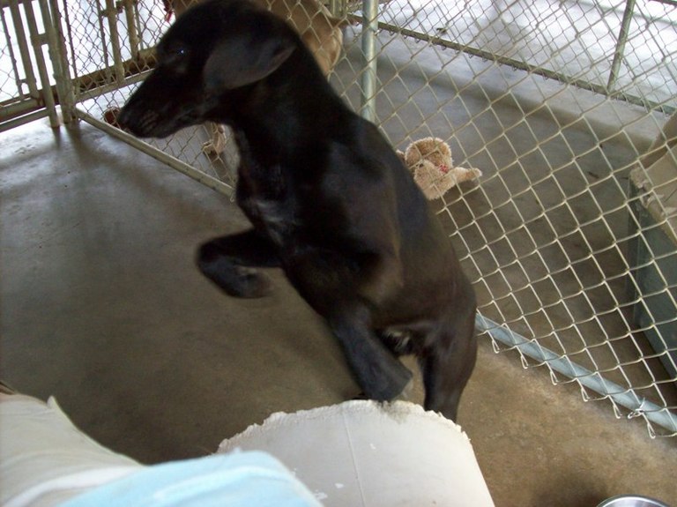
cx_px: 338
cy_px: 254
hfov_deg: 51.4
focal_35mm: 36
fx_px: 704
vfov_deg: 39.6
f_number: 2.7
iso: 200
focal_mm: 6
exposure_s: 1/64
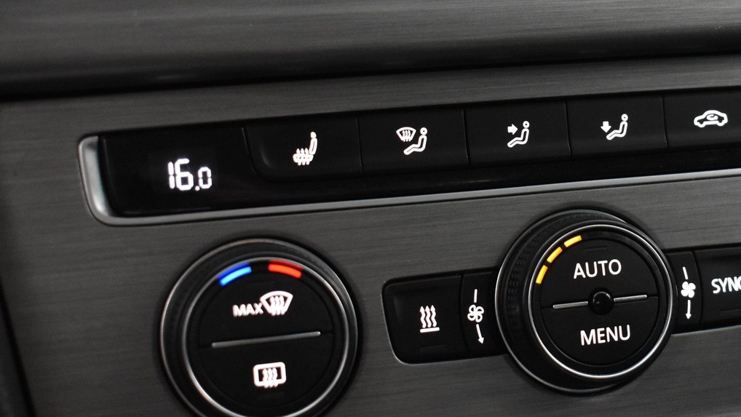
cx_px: 529
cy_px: 220
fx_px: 1376
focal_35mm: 70
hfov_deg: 29.8
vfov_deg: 17.2
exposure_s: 1/25
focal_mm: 28
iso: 3200
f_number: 4.2
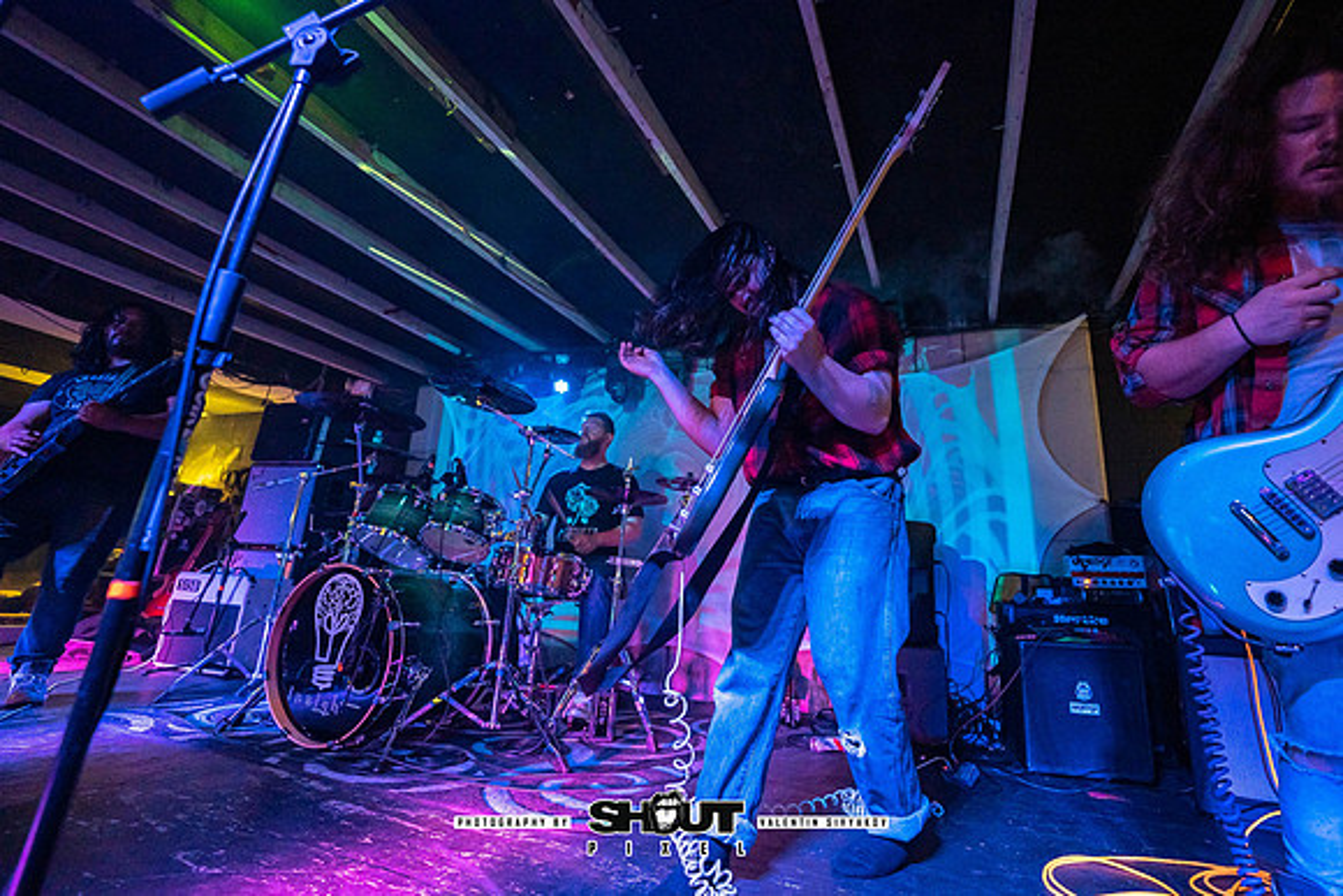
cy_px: 423
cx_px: 733
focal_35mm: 16
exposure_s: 1/250
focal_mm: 14
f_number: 2.8
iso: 1600
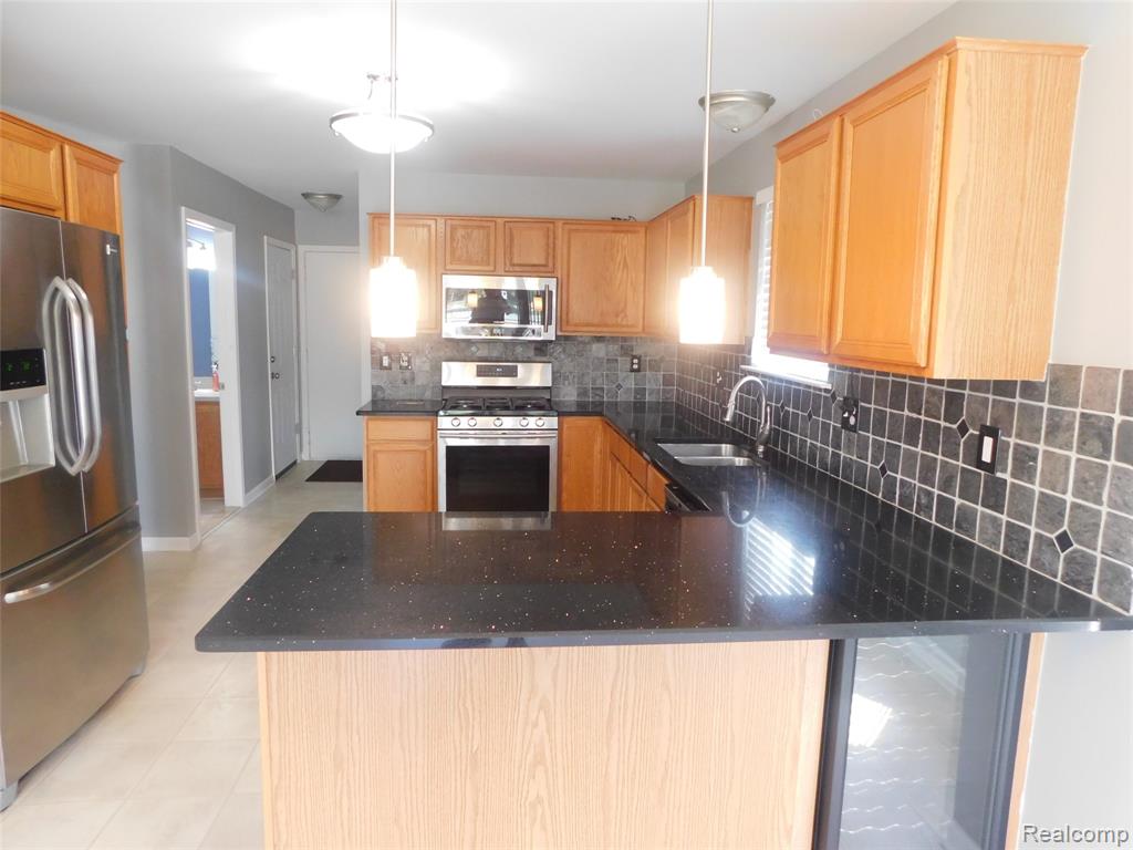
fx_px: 753
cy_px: 425
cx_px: 566
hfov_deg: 73.9
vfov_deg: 58.9
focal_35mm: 23
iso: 320
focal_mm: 4
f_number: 3
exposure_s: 1/30
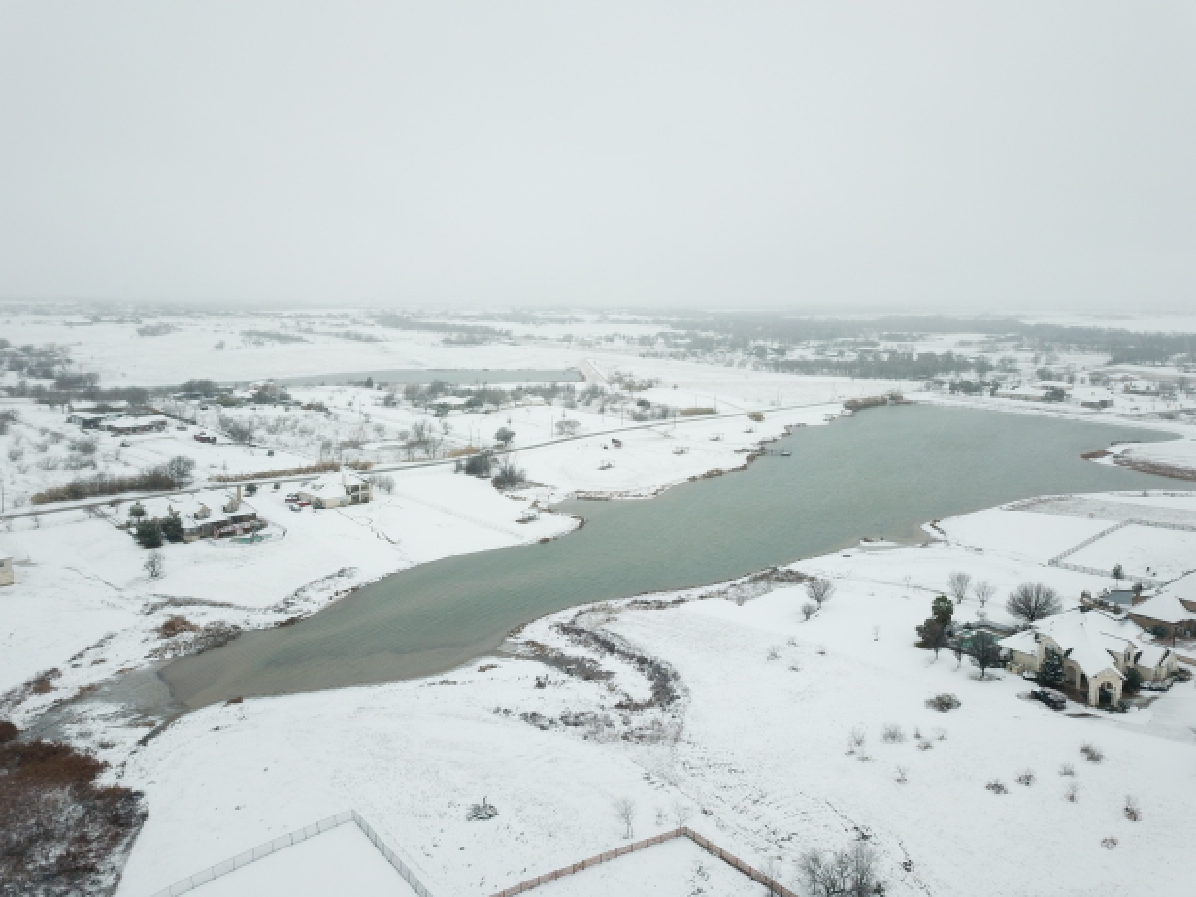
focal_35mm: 27
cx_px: 596
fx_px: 933
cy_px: 435
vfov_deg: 51.3
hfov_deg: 65.3
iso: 100
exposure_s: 1/40
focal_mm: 4.73
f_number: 2.2
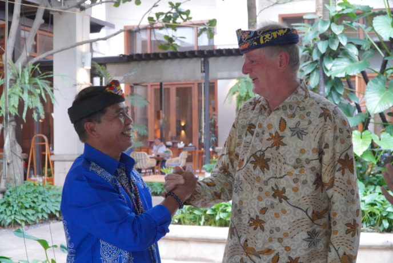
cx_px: 196
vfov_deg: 27.3
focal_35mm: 50
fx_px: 541
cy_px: 132
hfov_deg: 39.9
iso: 5000
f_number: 5
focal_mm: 33
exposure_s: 1/100
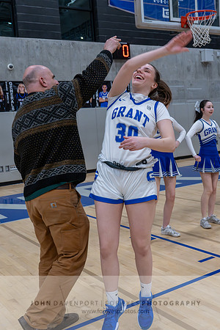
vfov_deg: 43.0
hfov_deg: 29.3
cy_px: 165
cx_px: 134
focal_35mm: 46
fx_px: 419
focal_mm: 30.5
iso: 4500
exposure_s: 1/400
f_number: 5
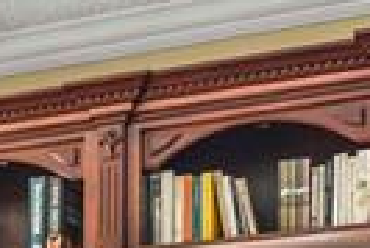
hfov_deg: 12.6
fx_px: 1459
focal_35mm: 142
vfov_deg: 8.7
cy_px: 610
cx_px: -388
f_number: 8
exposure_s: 1
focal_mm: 18.5
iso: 400
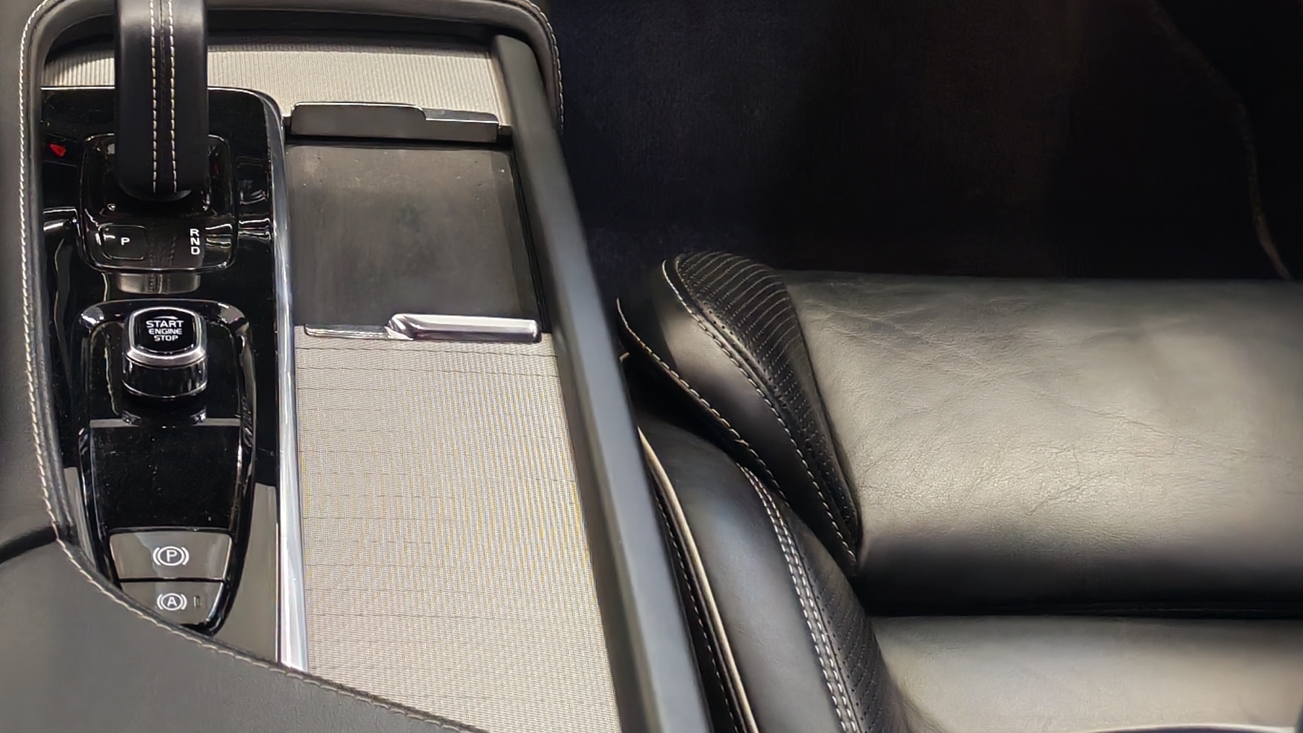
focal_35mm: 79
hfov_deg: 26.1
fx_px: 2729
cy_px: -141
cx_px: 175
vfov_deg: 14.8
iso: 800
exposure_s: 1/50
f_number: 1.9
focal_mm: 6.12
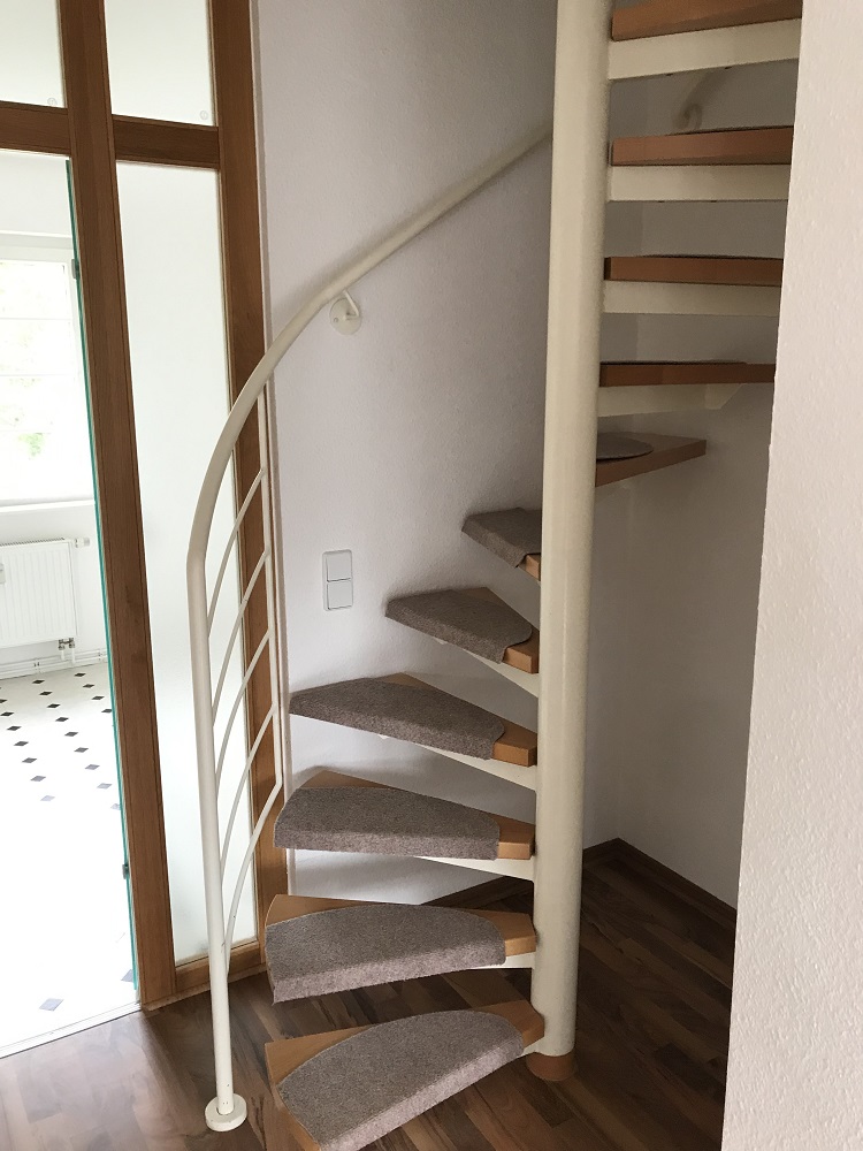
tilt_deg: -12.3
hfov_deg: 49.7
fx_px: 931
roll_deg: -0.5
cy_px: 576
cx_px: 432
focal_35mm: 28
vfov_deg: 63.4
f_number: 1.8
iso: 32
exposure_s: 1/25
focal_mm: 3.99
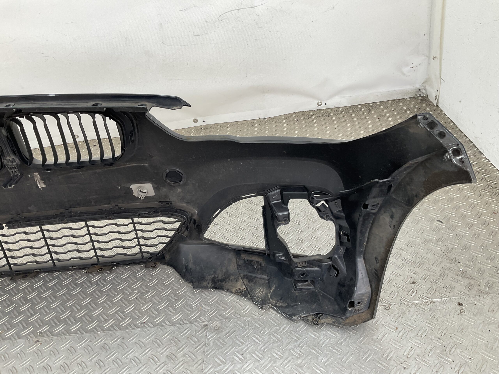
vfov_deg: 48.2
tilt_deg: -32.9
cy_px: 187
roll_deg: +11.5
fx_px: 418
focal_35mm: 29
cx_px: 250
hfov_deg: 61.7
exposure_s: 1/120
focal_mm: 3
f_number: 1.8
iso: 25
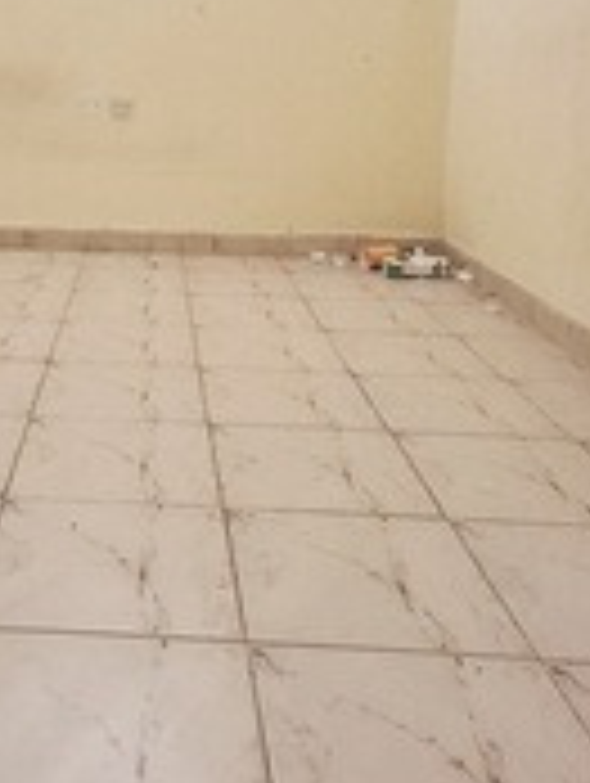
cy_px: 128
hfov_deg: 33.3
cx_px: 110
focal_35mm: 42
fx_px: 952
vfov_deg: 42.2
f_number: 2.2
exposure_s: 1/50
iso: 160
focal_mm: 1.64
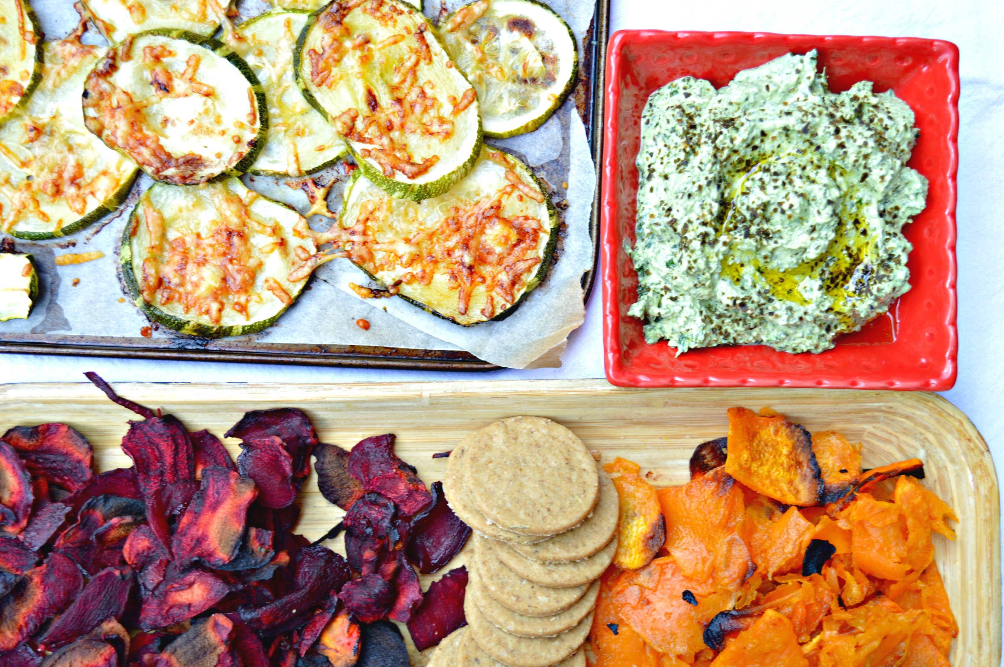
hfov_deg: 38.9
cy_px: 334
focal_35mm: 51
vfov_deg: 26.4
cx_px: 502
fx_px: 1421
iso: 100
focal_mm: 34
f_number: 5.6
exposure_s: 1/20
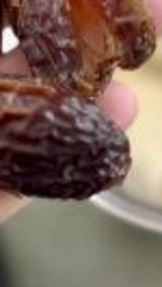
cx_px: 96
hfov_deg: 6.2
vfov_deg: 10.9
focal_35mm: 196
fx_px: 1494
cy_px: 6
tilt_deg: -79.3
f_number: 1.78
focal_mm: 6.86
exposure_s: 1/96
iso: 125
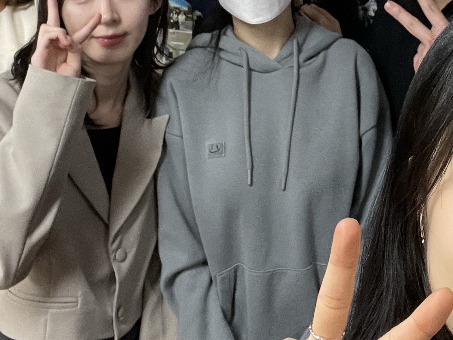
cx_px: 352
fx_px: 864
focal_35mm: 66
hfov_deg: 28.8
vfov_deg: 21.5
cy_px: -2
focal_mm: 2.71
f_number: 2.2
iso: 250
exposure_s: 1/60
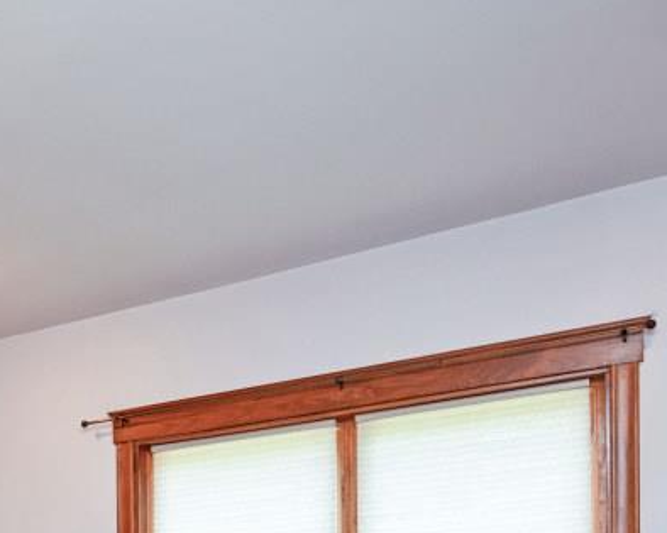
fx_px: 987
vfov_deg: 25.9
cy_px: 694
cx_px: -68
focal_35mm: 50
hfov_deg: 32.7
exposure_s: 1/60
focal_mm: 14
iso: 320
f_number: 4
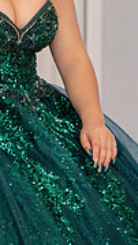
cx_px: -20
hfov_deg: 4.2
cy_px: 28
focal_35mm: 288
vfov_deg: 7.5
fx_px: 1877
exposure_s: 1/250
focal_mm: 82
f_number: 2.8
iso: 800
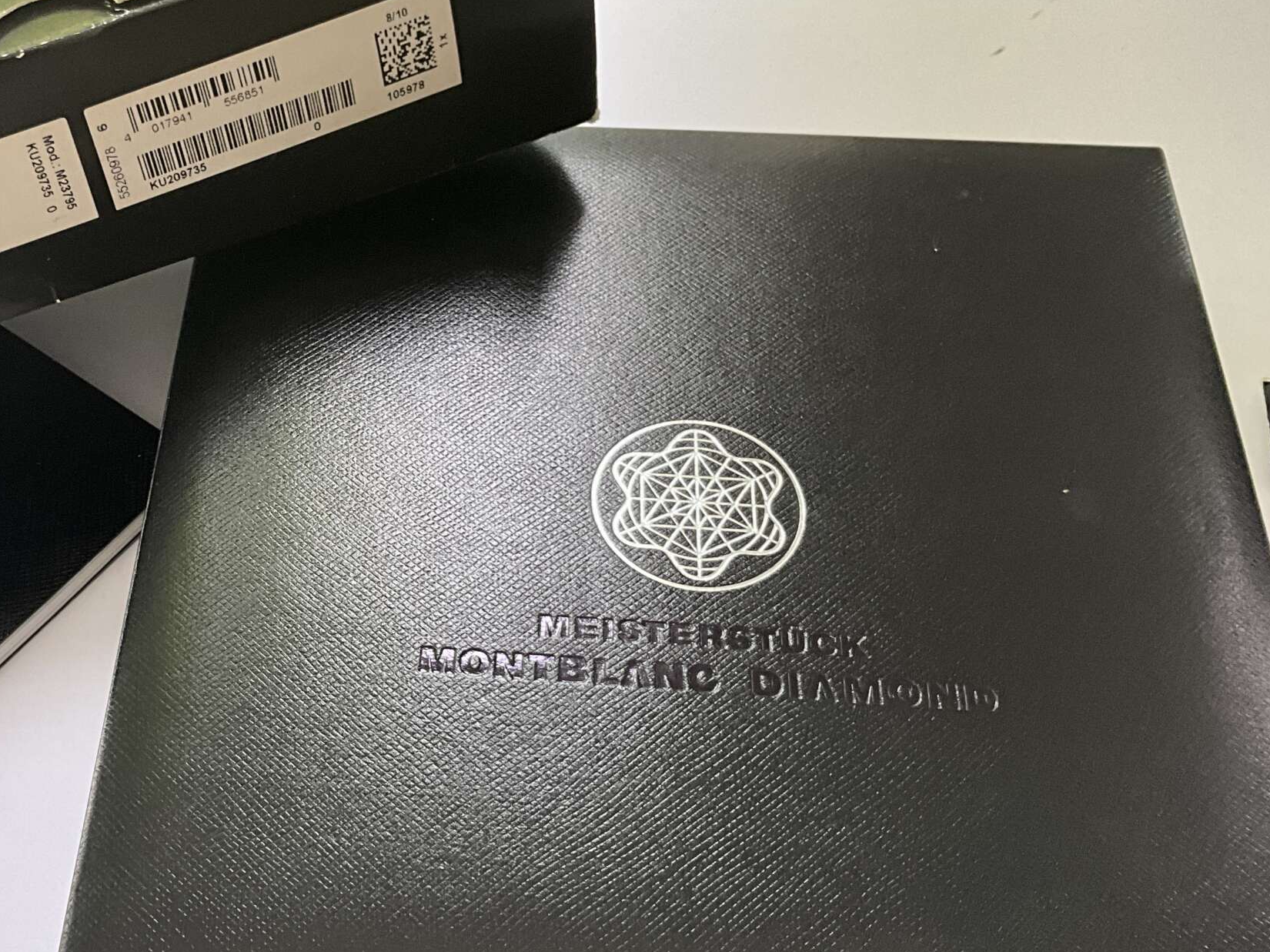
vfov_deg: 32.2
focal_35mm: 45
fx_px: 1651
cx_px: 350
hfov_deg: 41.1
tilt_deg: -55.6
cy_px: 500
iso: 64
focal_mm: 3
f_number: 1.8
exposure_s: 1/91
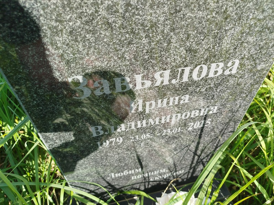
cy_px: 102
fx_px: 190
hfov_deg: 71.6
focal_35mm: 24
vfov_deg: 56.8
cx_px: 137
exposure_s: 1/321
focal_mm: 5.31
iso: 50
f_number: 1.7
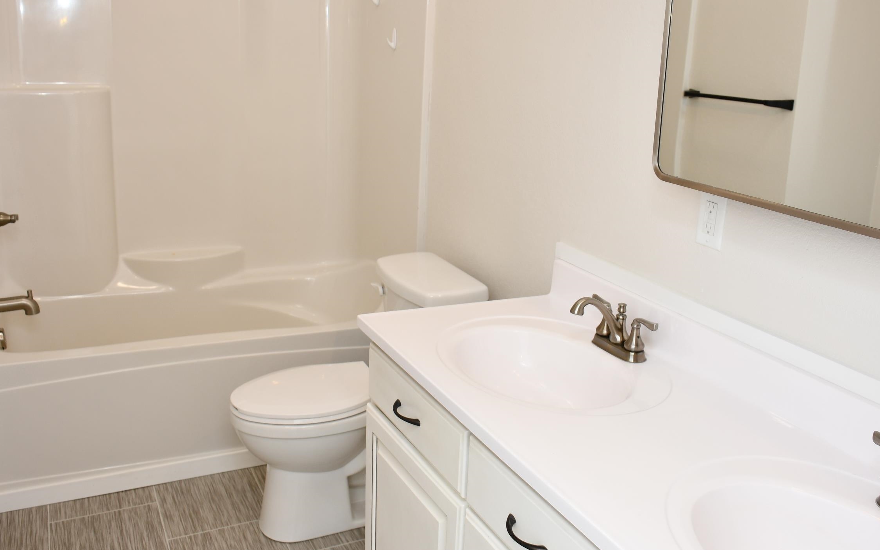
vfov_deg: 37.2
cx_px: 482
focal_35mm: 34
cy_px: 243
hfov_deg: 56.6
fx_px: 815
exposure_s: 1/80
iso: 200
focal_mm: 18
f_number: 4.5
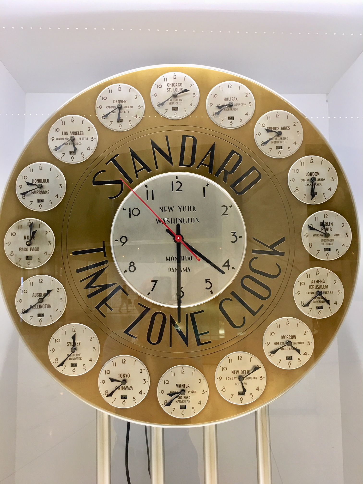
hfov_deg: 48.2
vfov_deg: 61.7
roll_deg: +0.8
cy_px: 242
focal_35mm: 29
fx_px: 405
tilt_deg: +5.2
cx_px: 182
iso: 25
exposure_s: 1/15
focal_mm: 4.15
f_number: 2.2
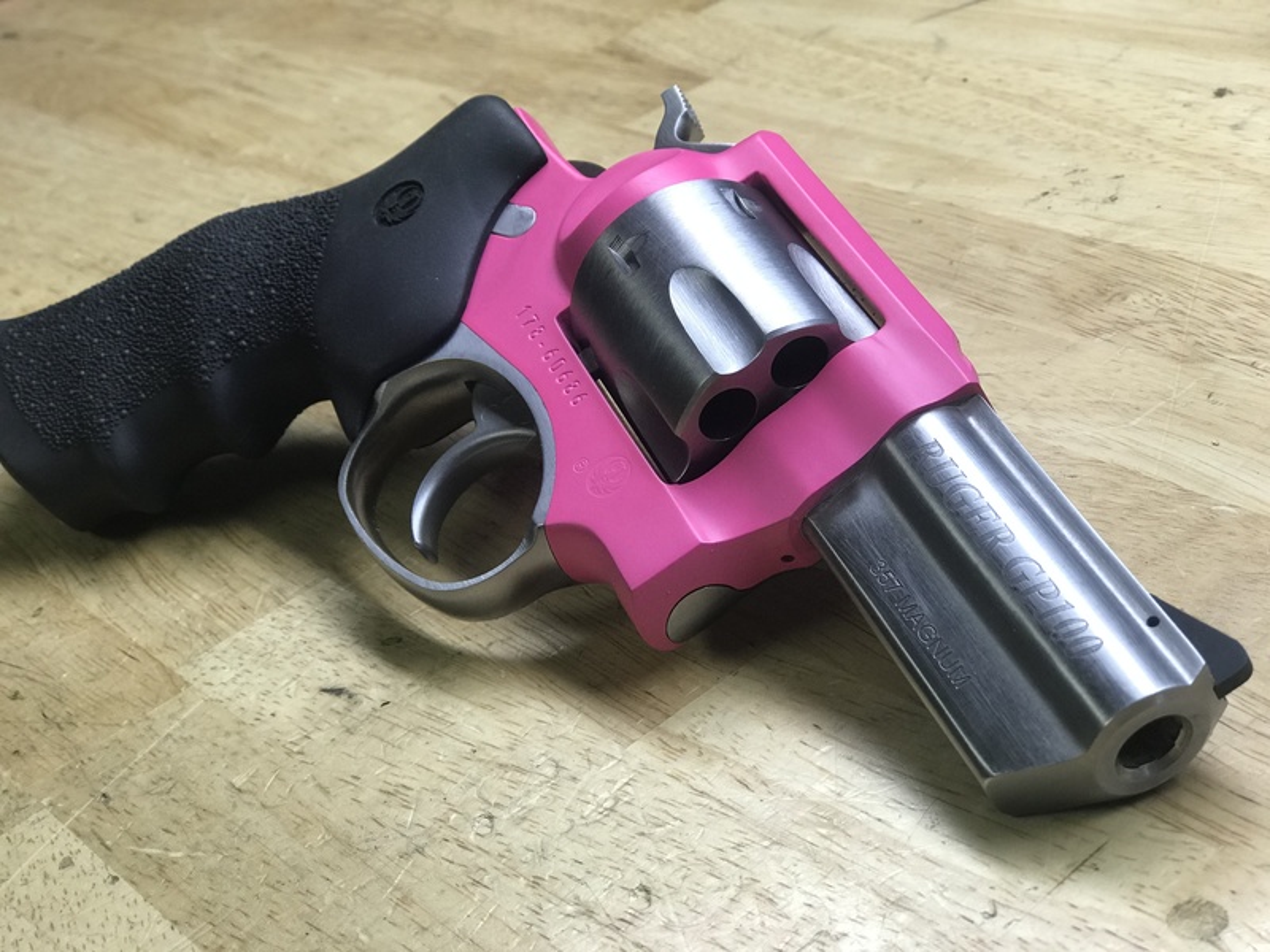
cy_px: 476
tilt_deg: -30.1
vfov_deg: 25.7
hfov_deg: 33.8
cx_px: 635
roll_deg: +13.9
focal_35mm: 57
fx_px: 2091
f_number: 2.8
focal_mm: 6.6
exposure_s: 1/60
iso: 50
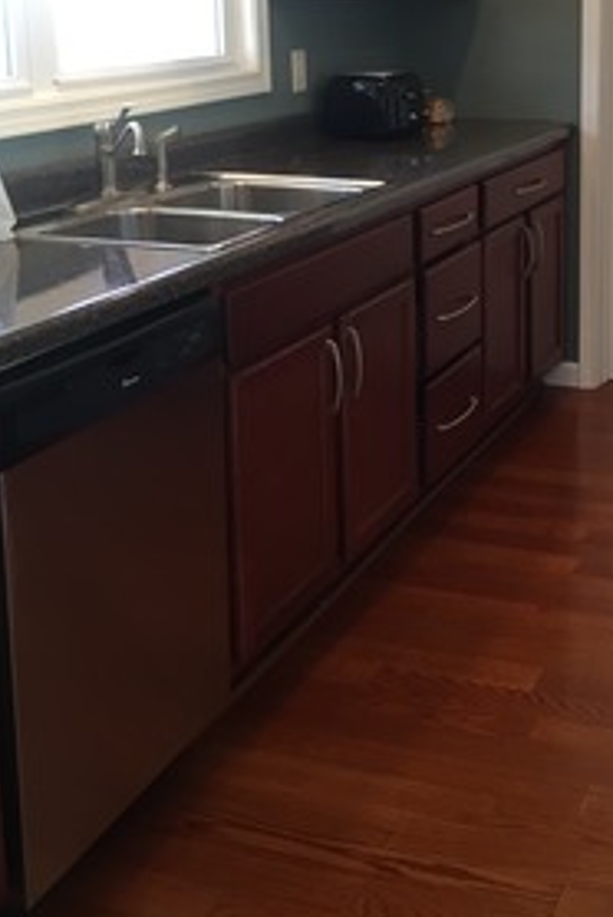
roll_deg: +0.4
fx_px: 1325
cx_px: 508
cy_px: 257
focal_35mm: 52
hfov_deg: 25.5
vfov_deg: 37.4
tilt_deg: -12.0
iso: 64
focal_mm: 4.15
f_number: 2.2
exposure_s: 1/30
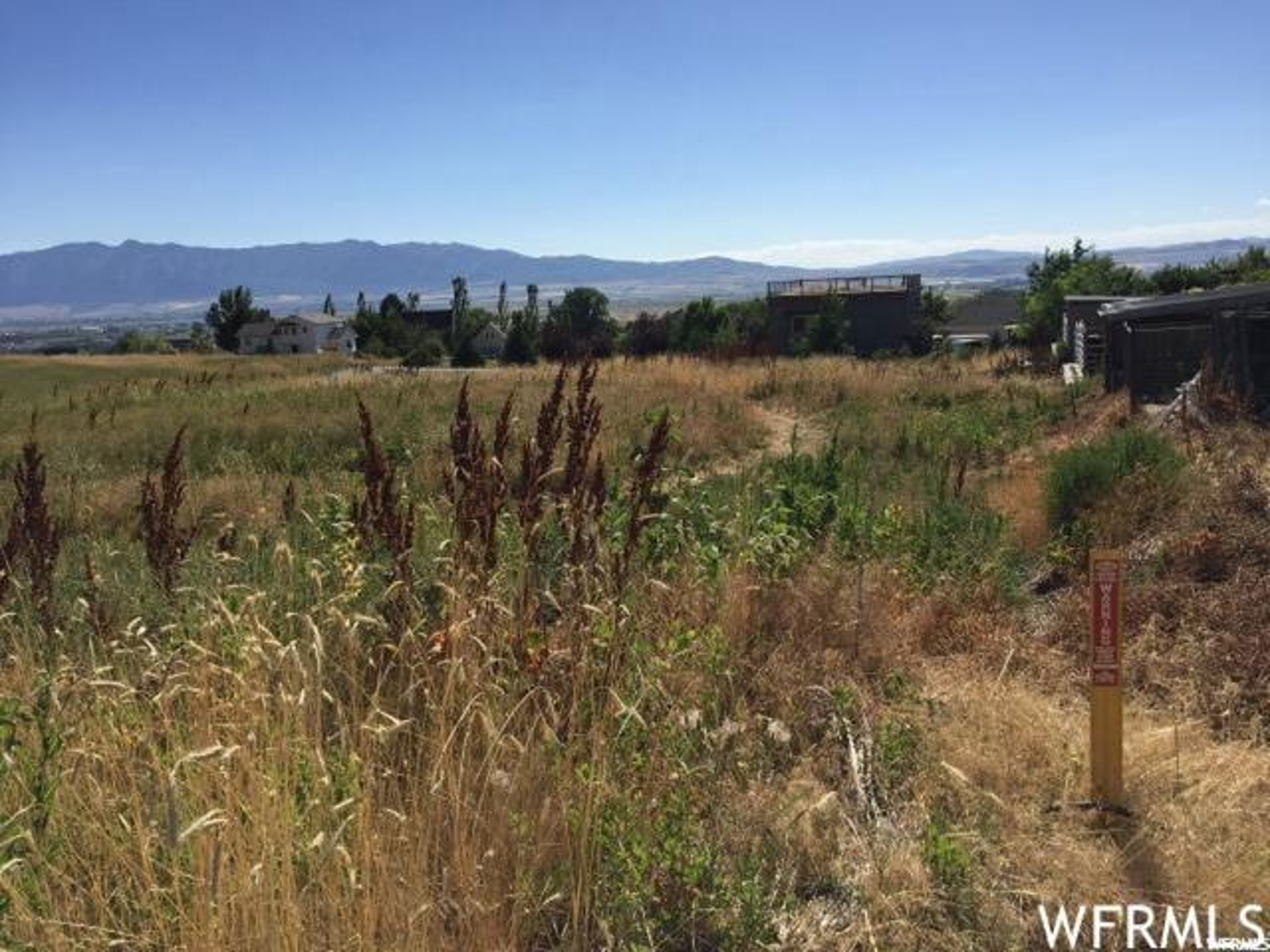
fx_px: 1064
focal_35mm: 29
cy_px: 476
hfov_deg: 61.7
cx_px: 635
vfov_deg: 48.2
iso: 32
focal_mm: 4.15
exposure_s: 1/3300
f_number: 2.2
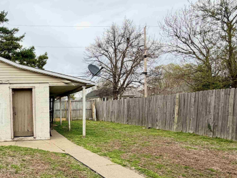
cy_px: 119
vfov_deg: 55.6
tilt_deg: -3.8
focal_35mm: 24
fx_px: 164
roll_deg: +1.8
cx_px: 41
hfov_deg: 63.9
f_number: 2.2
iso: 50
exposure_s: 1/502
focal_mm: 2.22
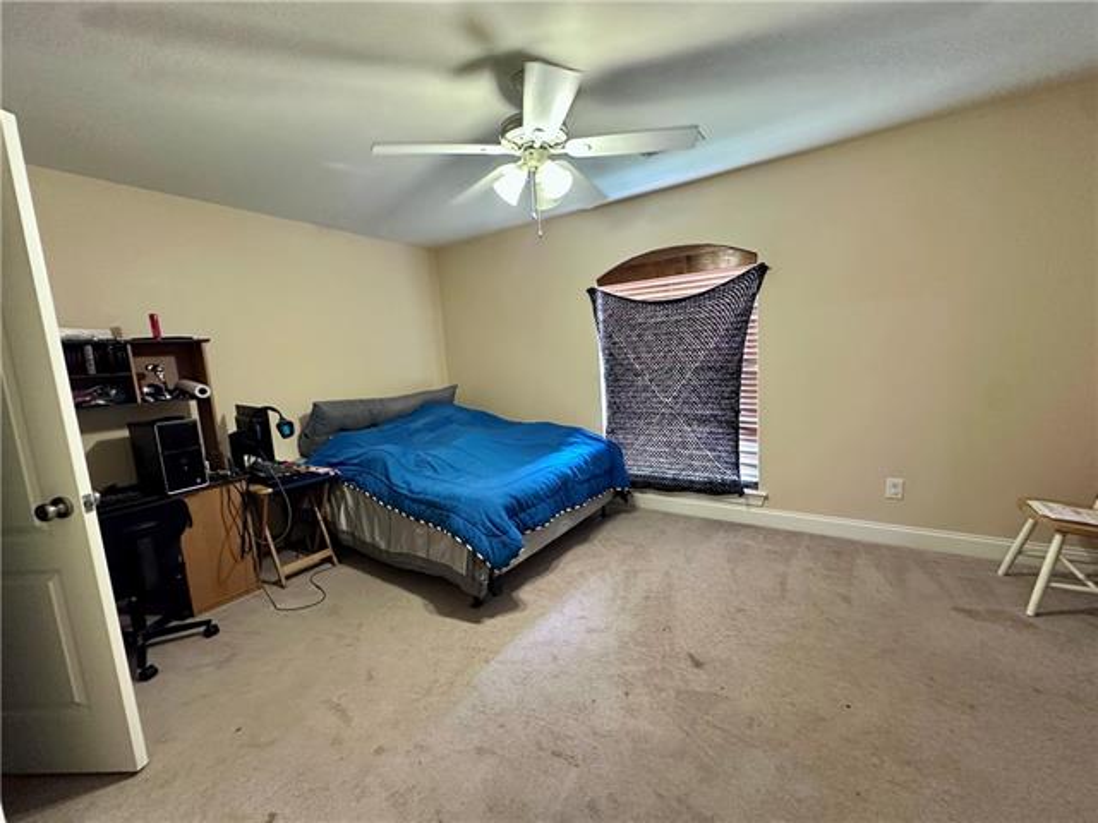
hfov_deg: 102.1
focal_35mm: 14
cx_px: 549
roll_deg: +2.8
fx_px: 444
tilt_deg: -7.7
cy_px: 412
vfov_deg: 85.7
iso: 400
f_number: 2.2
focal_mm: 2.22
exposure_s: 1/60
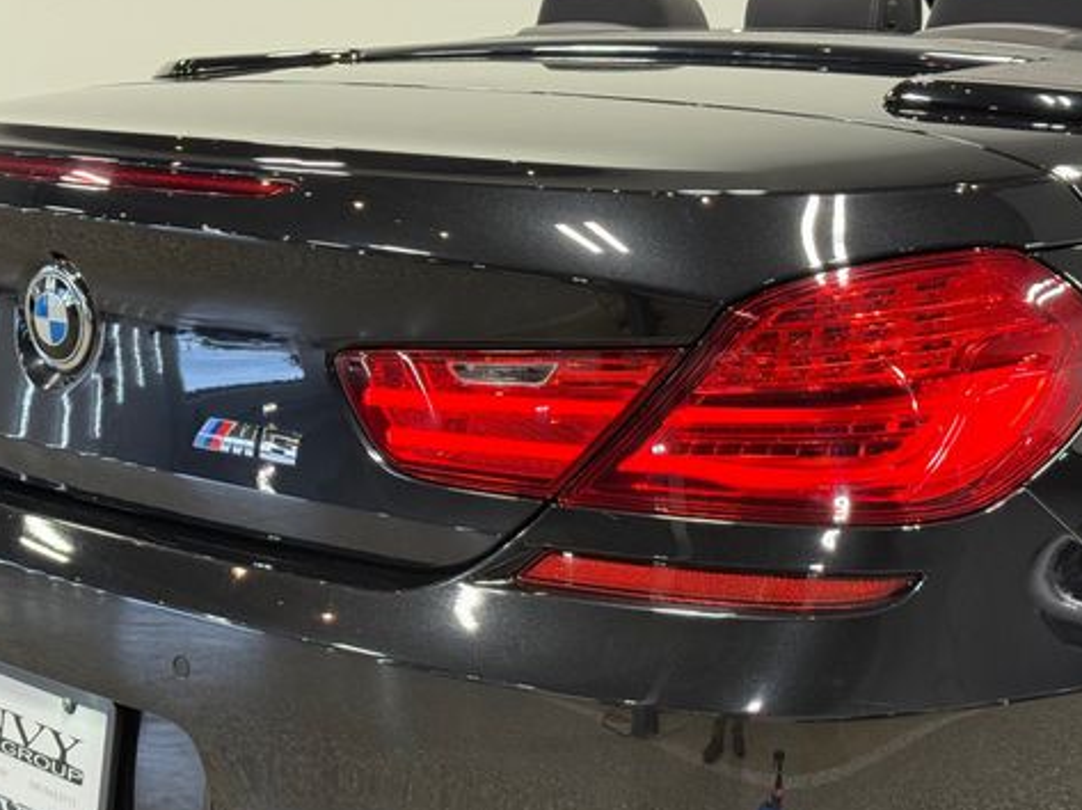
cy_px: 515
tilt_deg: -14.0
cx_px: 375
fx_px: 2030
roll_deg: -0.4
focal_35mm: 65
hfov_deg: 29.7
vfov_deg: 22.5
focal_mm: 6.76
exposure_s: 1/120
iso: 125
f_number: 1.78
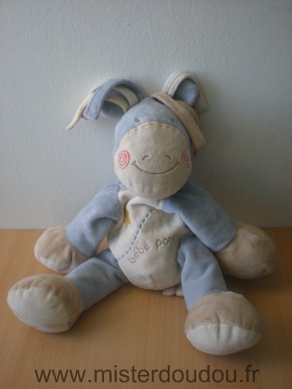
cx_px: 146
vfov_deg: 49.0
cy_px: 194
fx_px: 427
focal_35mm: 38
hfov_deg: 37.7
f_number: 3.1
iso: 107
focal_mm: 6.3
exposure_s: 1/62.6
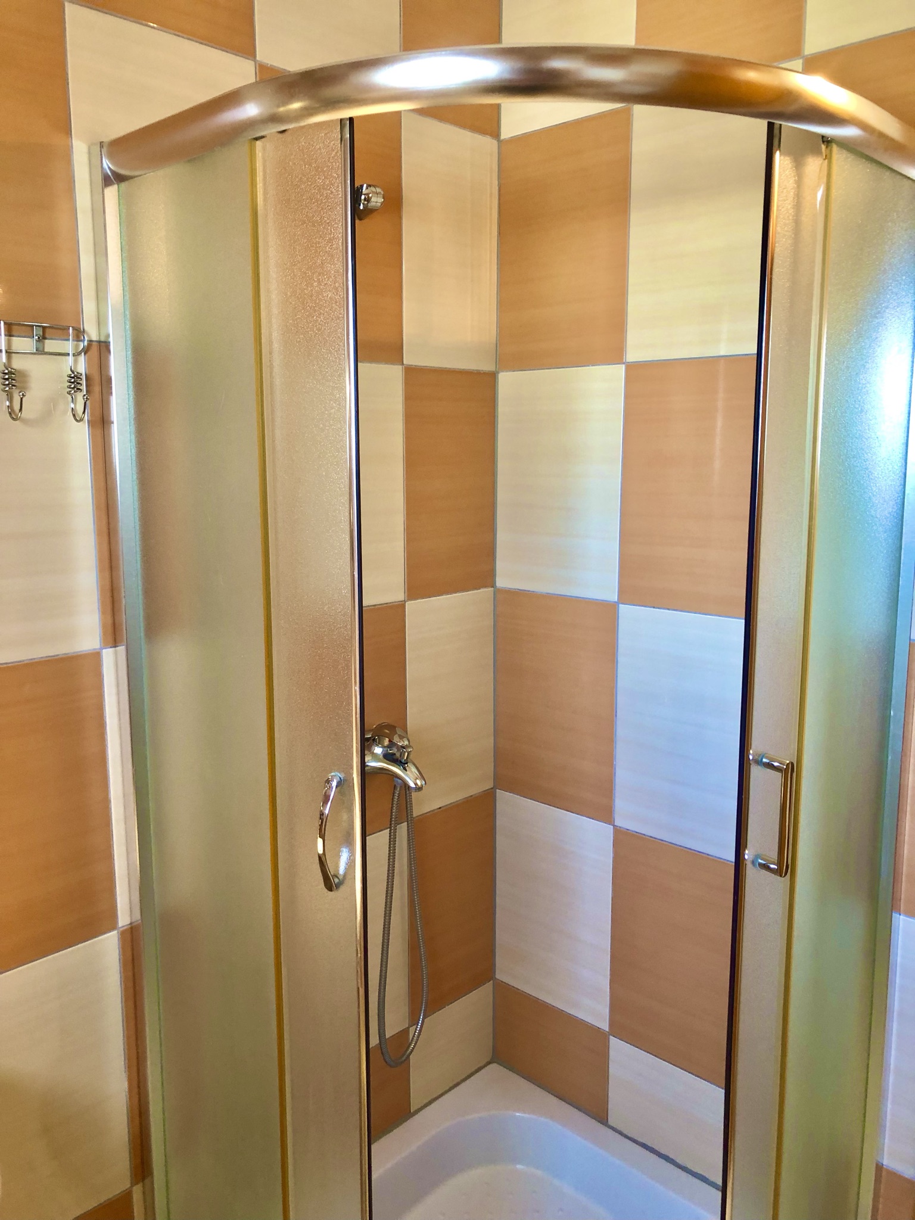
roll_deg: +0.1
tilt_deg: -8.1
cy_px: 610
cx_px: 458
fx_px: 987
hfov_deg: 49.7
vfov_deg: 63.4
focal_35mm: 28
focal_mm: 3.99
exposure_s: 1/17
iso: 40
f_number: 1.8
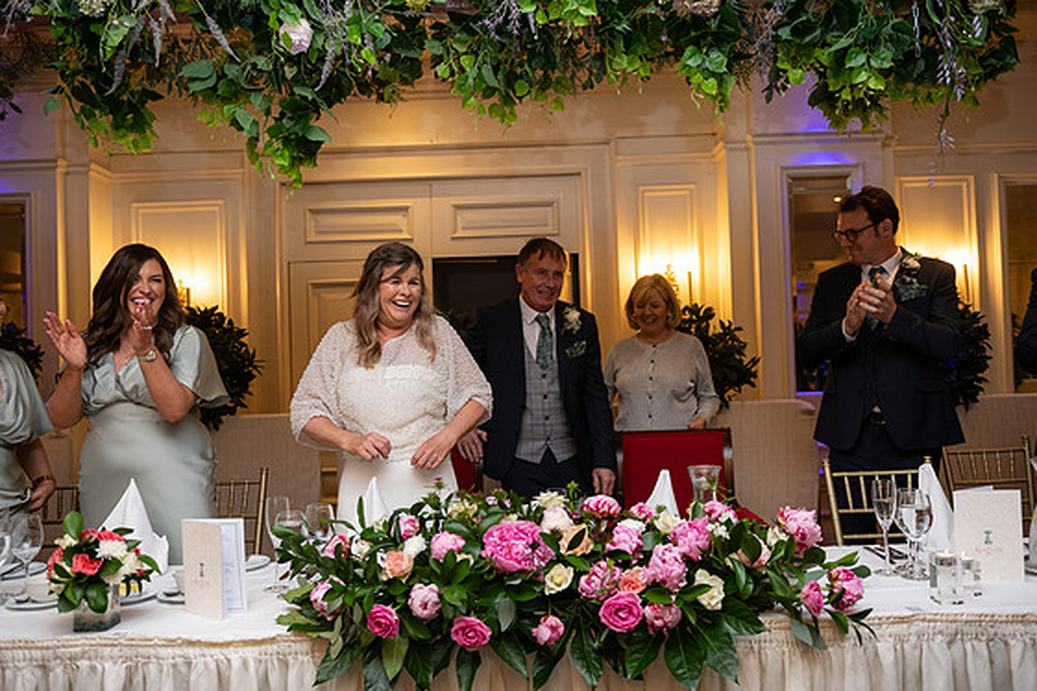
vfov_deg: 43.6
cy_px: 356
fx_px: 864
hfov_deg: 61.9
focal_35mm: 30
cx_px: 518
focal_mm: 29
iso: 640
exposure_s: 1/160
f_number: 3.5
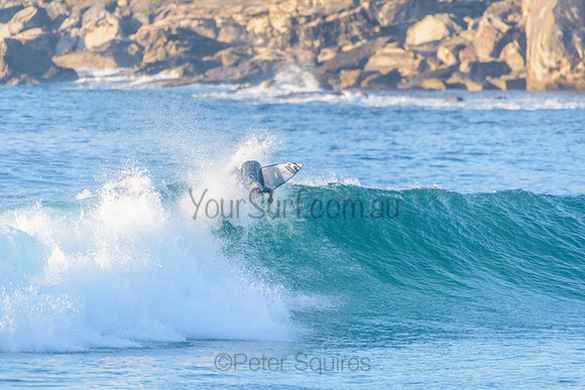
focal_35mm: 500
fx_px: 8127
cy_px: 195
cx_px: 292
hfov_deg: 4.1
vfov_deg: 2.8
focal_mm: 500
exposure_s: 1/2000
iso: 800
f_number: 5.6
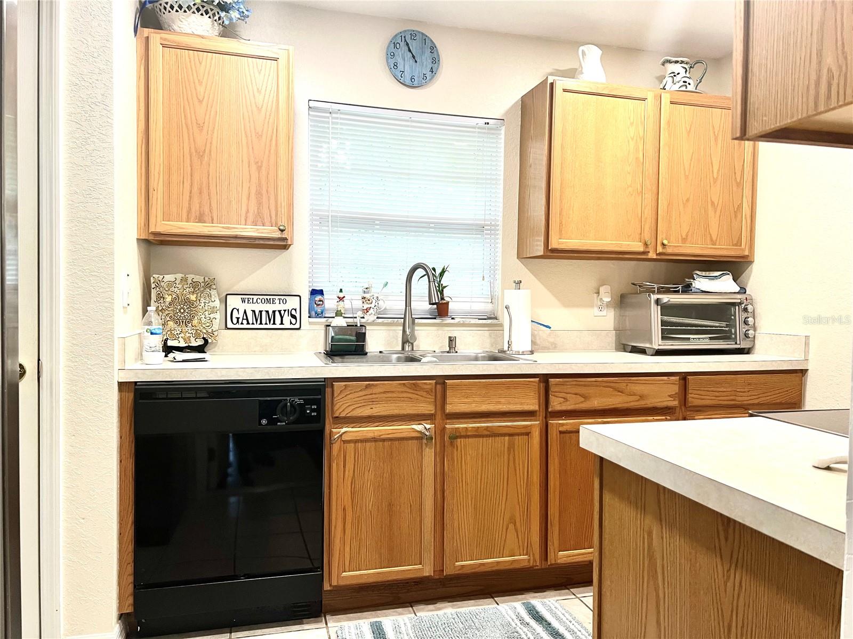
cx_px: 426
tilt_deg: -2.6
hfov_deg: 67.3
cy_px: 320
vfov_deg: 53.1
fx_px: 641
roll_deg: -0.7
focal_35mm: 26
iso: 80
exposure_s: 1/60
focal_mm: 5.7
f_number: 1.5
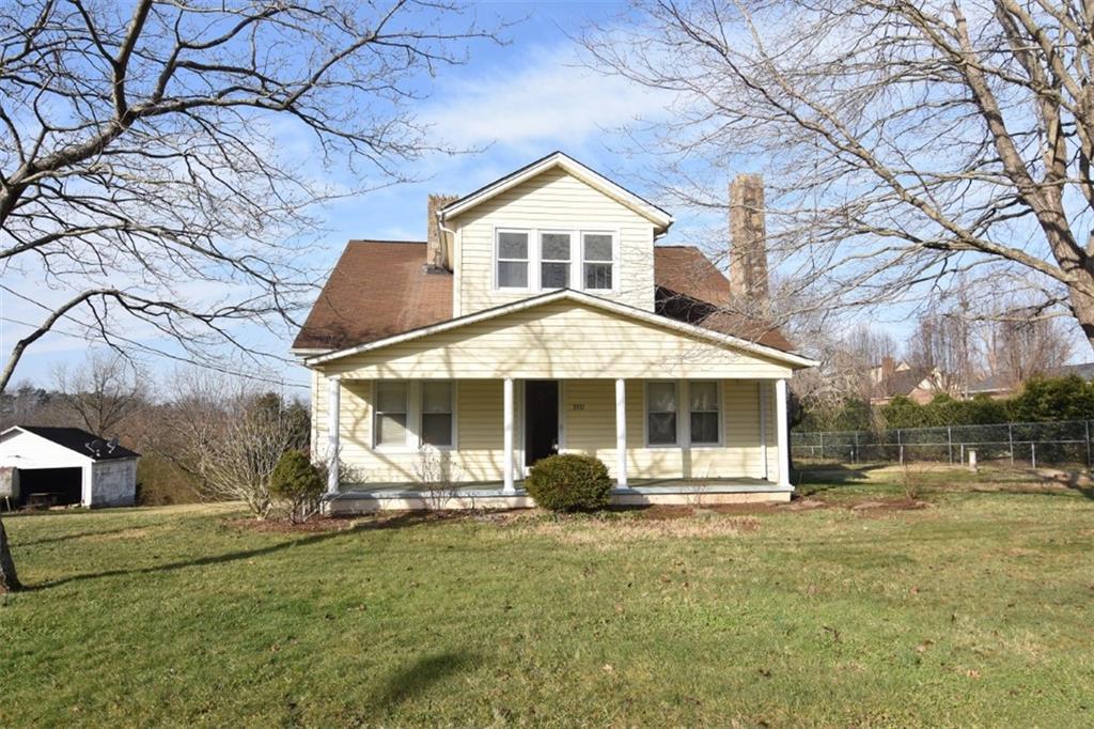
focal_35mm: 24
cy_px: 364
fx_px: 729
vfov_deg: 53.1
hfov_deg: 73.8
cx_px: 547
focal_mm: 16
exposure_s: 1/500
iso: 280
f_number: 8
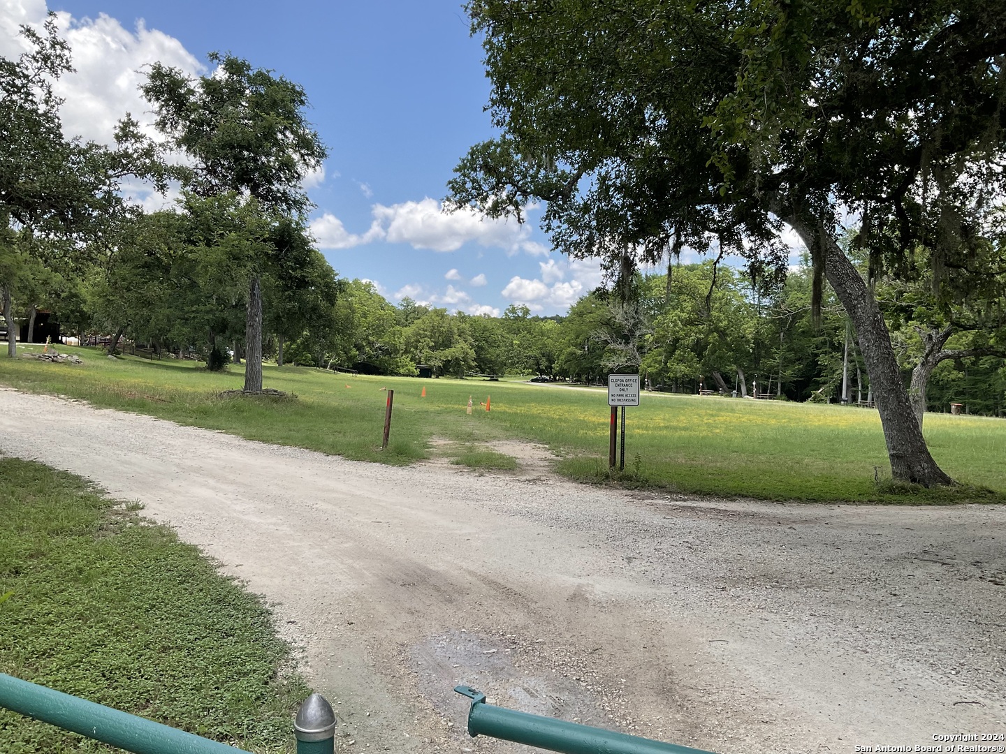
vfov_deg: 48.2
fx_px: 843
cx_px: 503
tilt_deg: -0.5
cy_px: 377
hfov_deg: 61.7
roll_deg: -1.0
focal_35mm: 29
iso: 16
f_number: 1.8
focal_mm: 3
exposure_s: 1/883
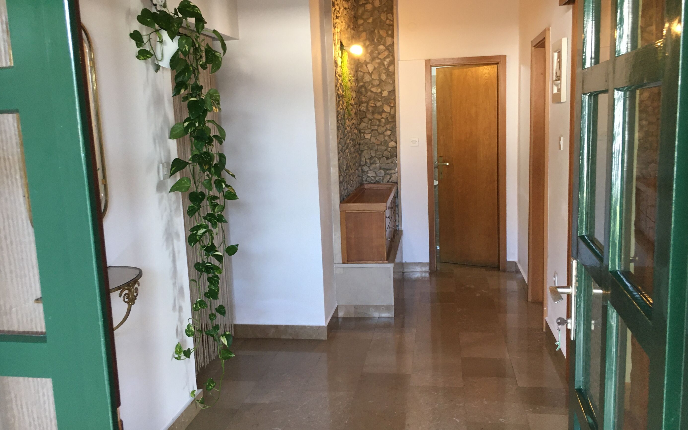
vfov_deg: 40.6
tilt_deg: -6.9
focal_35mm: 31
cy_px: 213
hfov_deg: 61.2
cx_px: 343
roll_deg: +1.7
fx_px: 581
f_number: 2.2
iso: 125
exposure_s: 1/33
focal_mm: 4.15
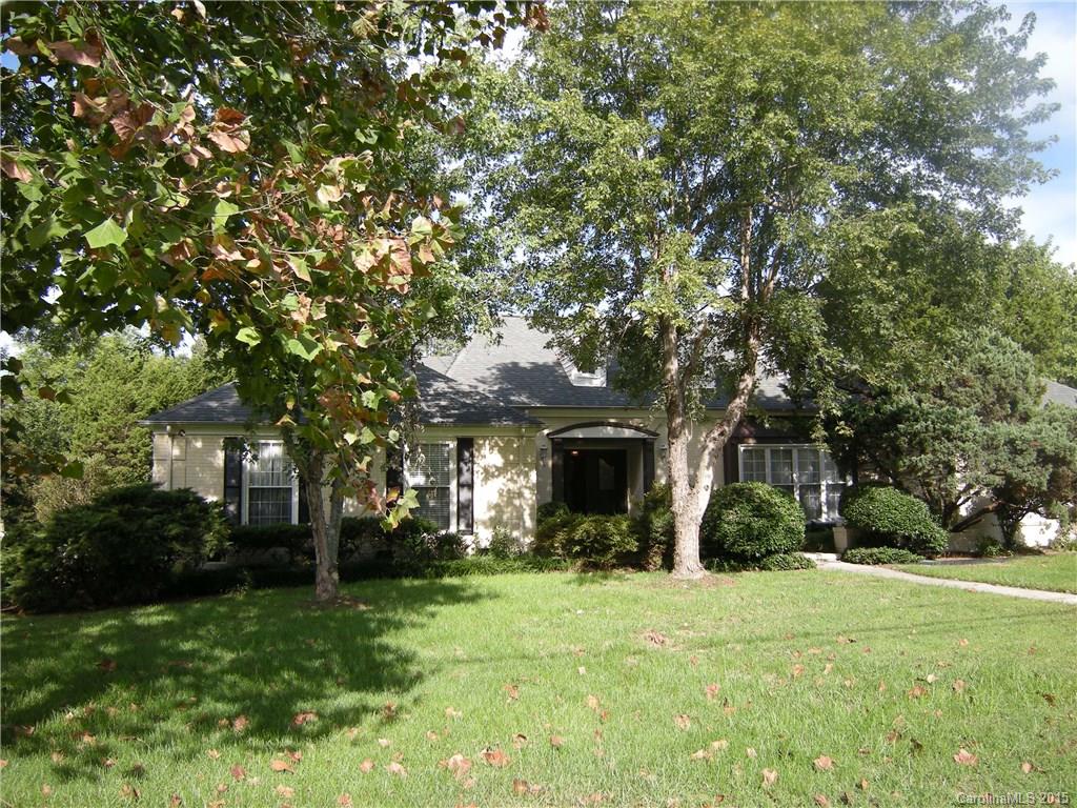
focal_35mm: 28
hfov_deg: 63.4
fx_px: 871
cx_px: 538
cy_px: 404
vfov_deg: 49.7
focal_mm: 4.7
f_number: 2.8
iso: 64
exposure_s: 1/342
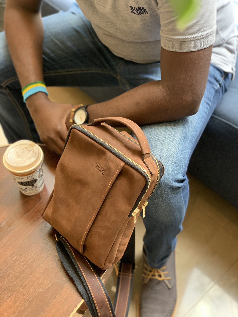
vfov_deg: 36.8
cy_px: 158
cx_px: 119
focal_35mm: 52
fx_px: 477
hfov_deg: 28.0
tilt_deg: -50.0
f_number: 2.4
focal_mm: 6
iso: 125
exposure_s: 1/95
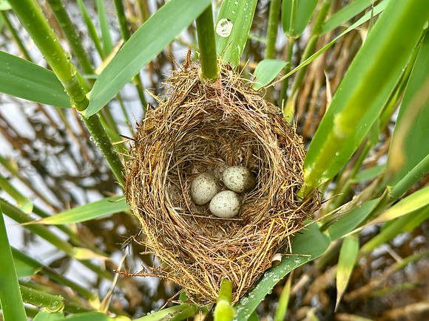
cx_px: 214
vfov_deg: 30.3
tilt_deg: -71.4
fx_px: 595
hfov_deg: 39.7
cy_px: 160
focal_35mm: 48
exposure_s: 1/154
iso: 80
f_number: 1.78
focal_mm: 6.86
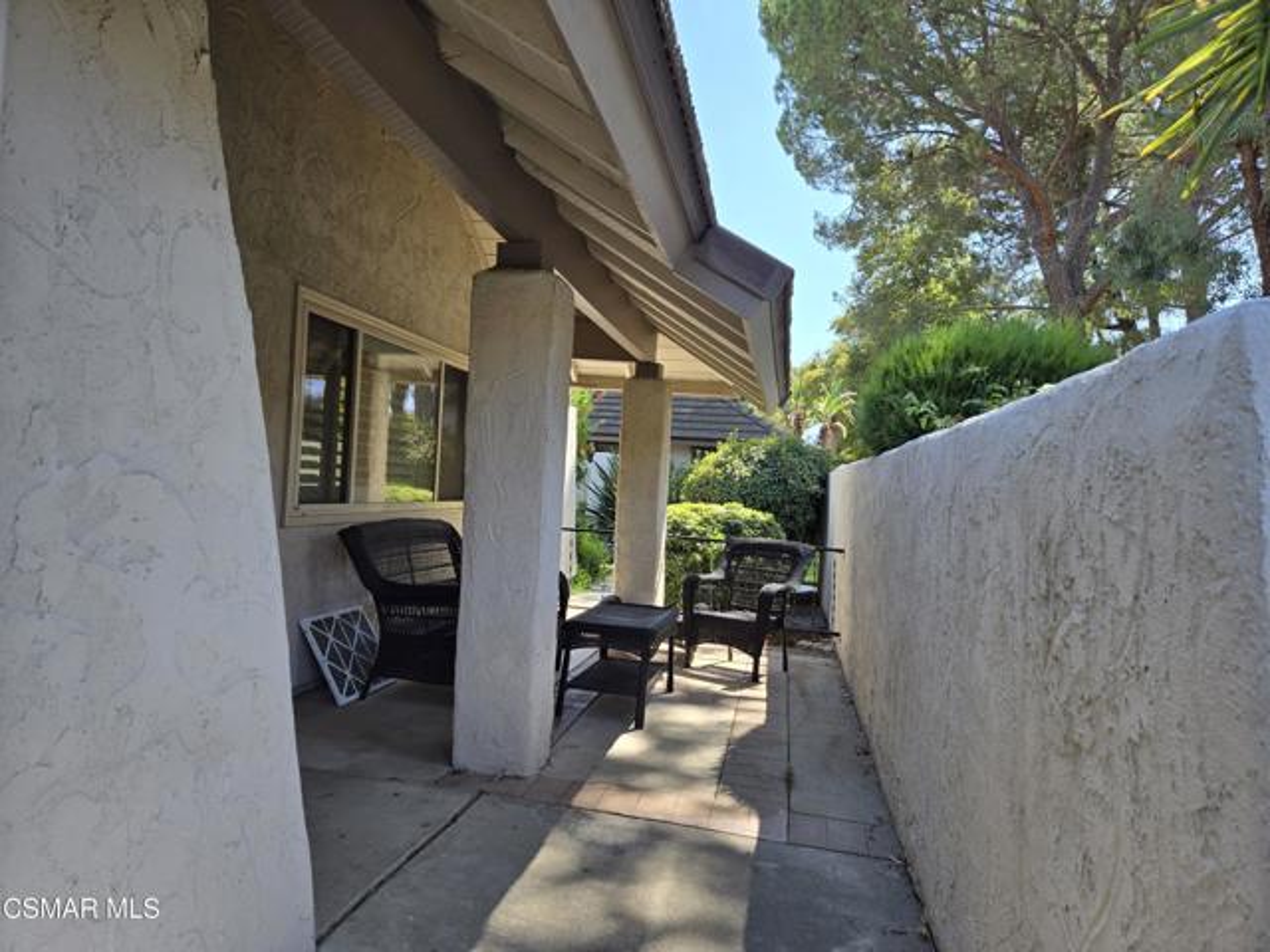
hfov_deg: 73.9
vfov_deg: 58.9
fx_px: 844
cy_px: 476
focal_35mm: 23
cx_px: 635
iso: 25
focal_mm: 5.4
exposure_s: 1/662
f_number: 1.8
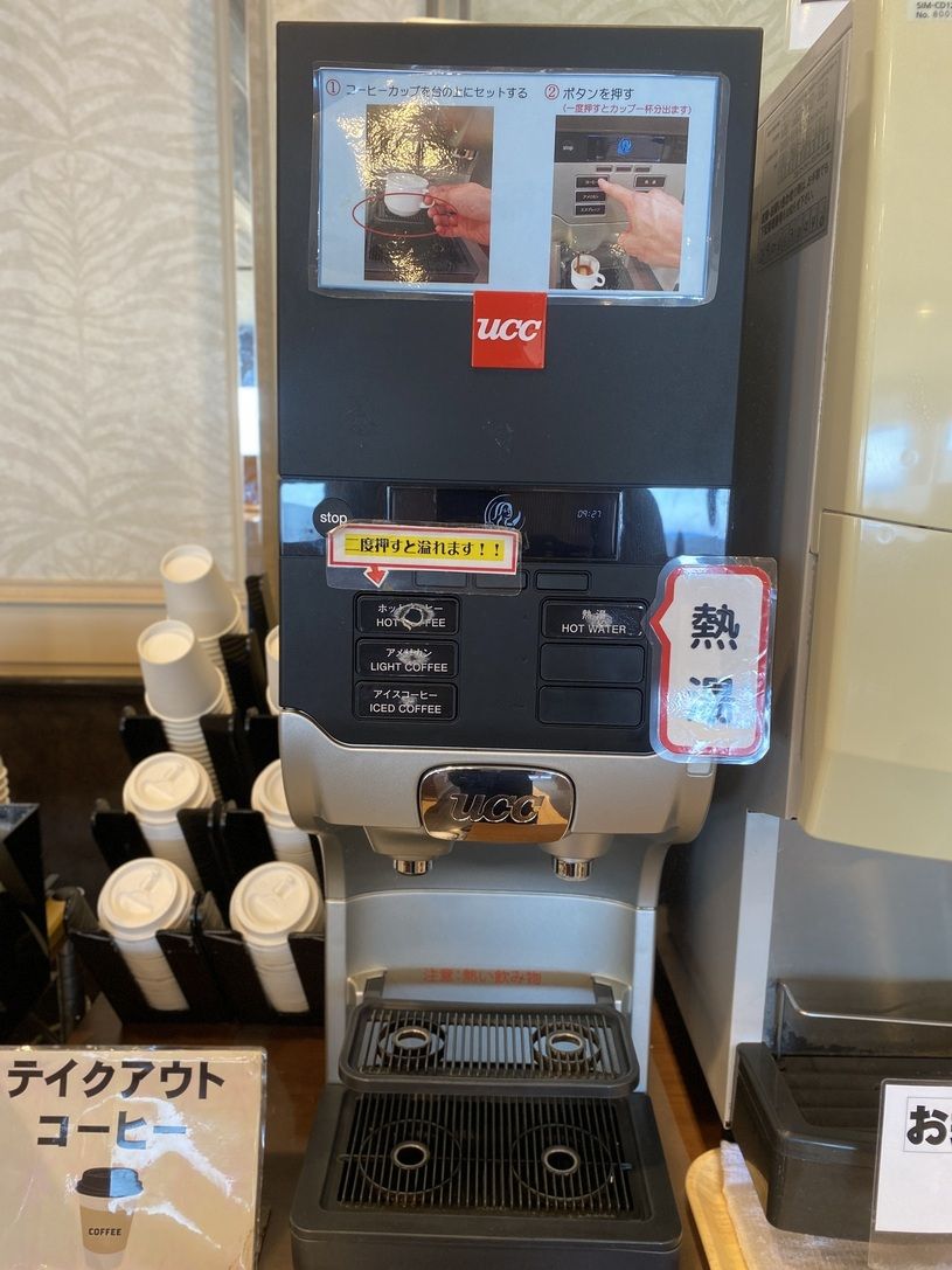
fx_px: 954
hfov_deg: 53.1
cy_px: 635
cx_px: 476
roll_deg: -1.6
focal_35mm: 26
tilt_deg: -8.7
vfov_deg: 67.3
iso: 100
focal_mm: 4.25
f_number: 1.8
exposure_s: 1/50
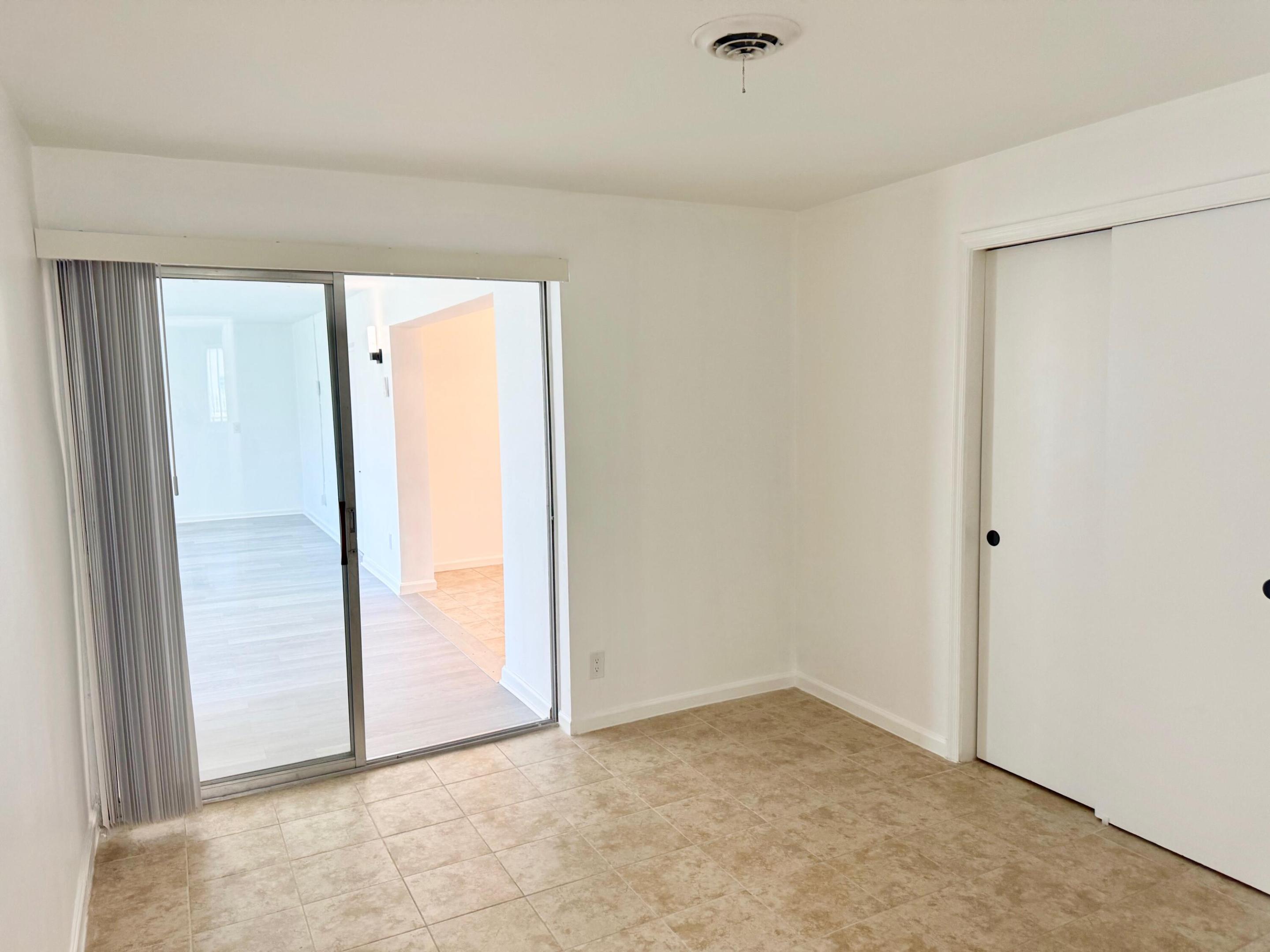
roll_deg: +0.2
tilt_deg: -4.3
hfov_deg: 71.6
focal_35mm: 24
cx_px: 635
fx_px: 881
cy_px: 476
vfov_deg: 56.8
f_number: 1.78
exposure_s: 1/120
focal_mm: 6.76
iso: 160
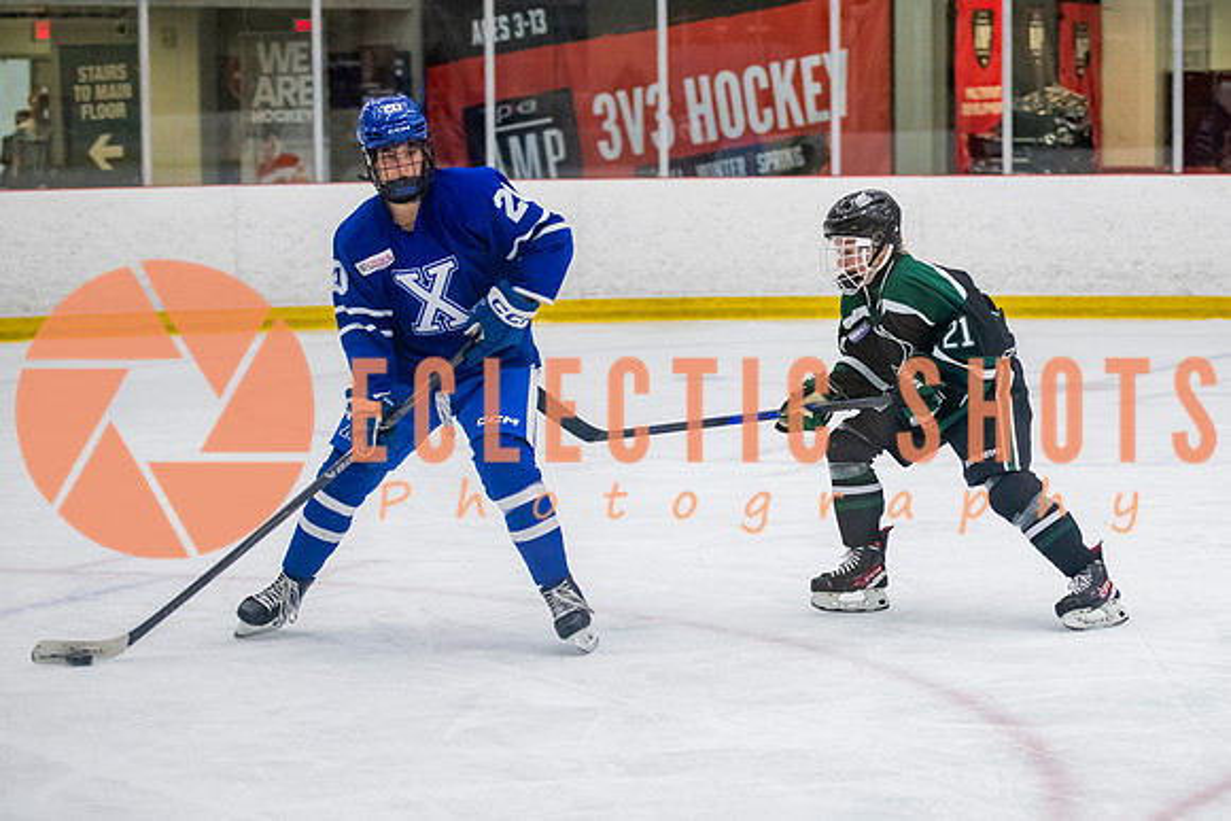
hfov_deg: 17.7
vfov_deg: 11.9
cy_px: 442
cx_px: 900
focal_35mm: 115
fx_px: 3926
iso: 2000
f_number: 3.2
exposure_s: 1/640
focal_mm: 78
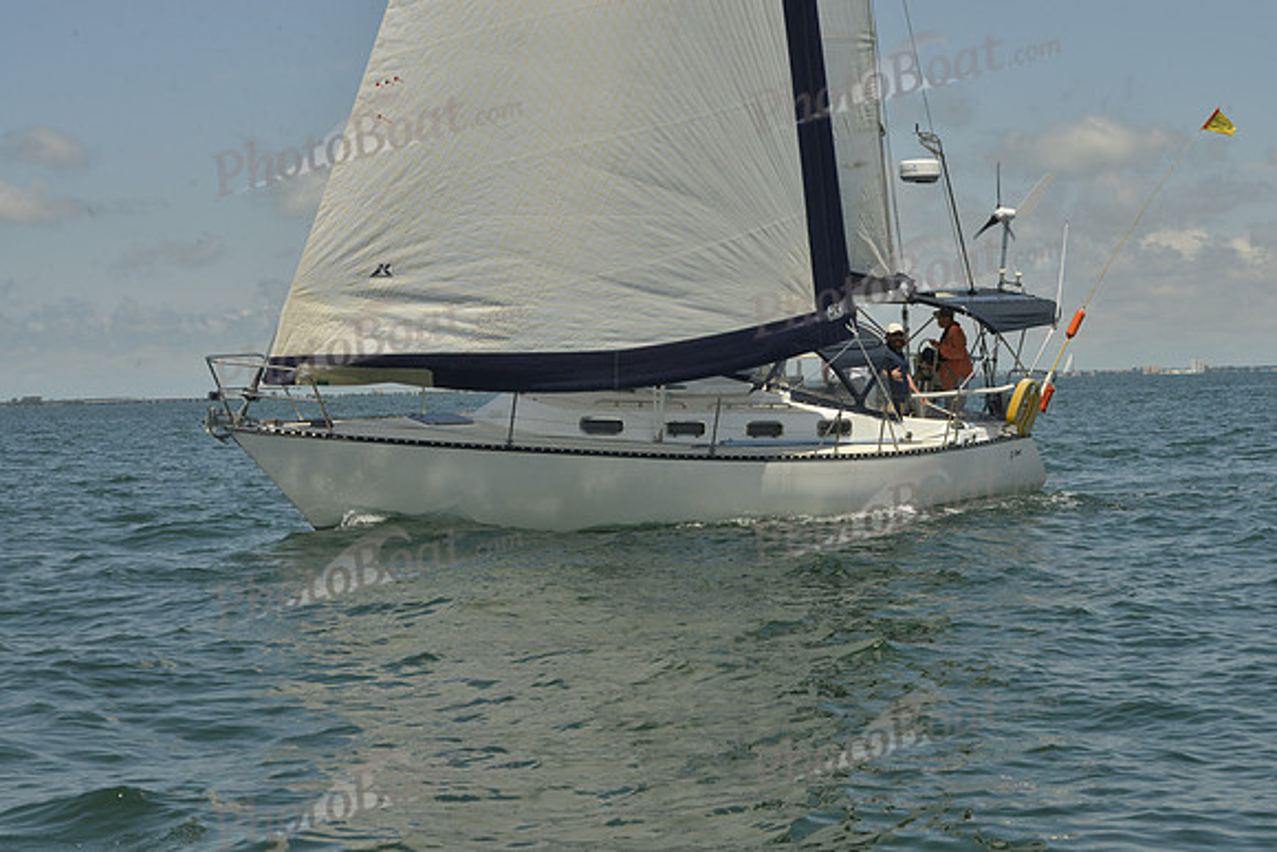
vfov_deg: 19.5
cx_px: 638
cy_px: 426
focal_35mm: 70
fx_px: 2484
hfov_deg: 28.8
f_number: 16
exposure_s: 1/500
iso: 280
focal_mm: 70
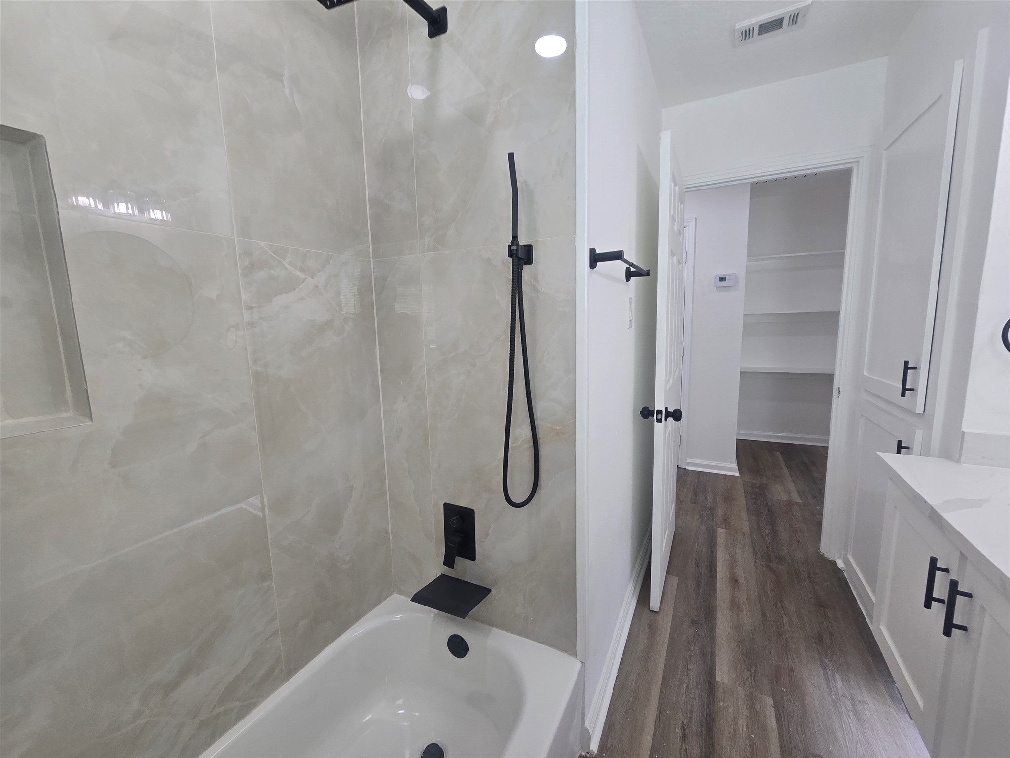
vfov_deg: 89.9
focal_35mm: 13
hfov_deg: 106.2
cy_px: 379
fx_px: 379
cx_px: 505
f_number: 2.2
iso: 50
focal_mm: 2.2
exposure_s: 1/60
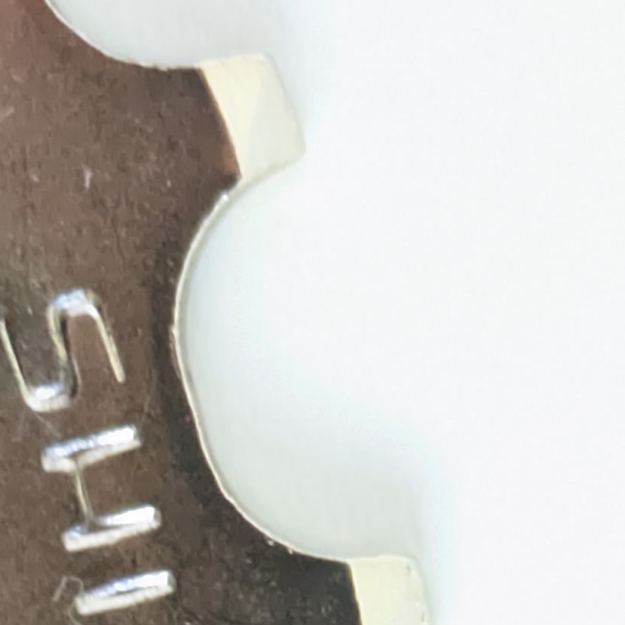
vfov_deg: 6.7
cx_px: 403
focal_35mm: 255
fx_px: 5209
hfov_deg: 6.9
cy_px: 1072
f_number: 1.89
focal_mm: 5.43
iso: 639
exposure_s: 1/50
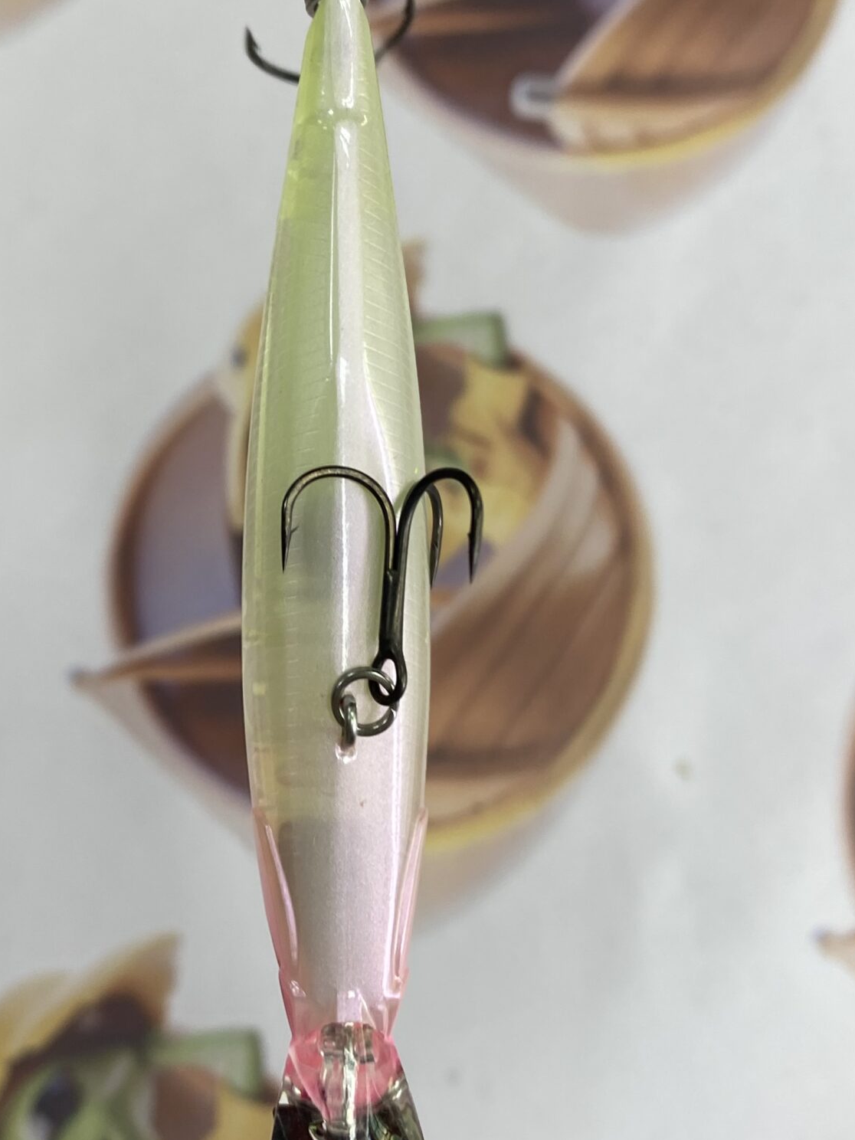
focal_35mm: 43
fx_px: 1416
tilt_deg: -73.9
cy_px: 538
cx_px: 278
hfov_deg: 33.3
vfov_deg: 43.8
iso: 64
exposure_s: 1/120
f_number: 1.8
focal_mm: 4.25
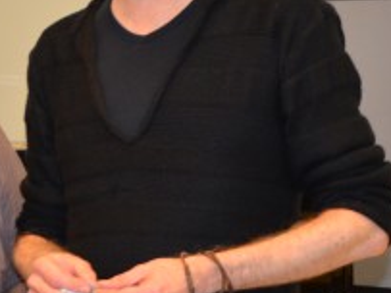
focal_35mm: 147
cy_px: 67
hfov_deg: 13.3
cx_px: 31
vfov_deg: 10.1
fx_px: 1659
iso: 800
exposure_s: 1/60
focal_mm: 30
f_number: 4.2
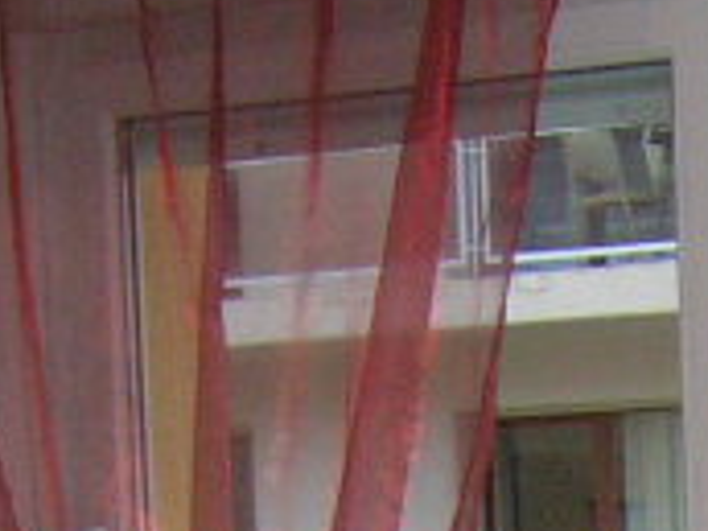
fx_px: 4152
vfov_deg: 6.7
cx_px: 1099
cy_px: 1515
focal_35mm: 203
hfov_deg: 9.4
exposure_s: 1/60.1
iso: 121
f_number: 2.9
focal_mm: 5.7
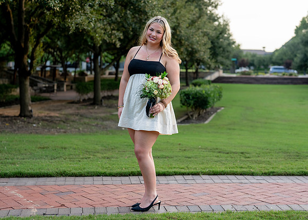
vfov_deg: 22.7
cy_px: 102
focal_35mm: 63
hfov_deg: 31.4
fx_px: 548
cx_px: 158
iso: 250
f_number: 2.5
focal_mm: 50
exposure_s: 1/500
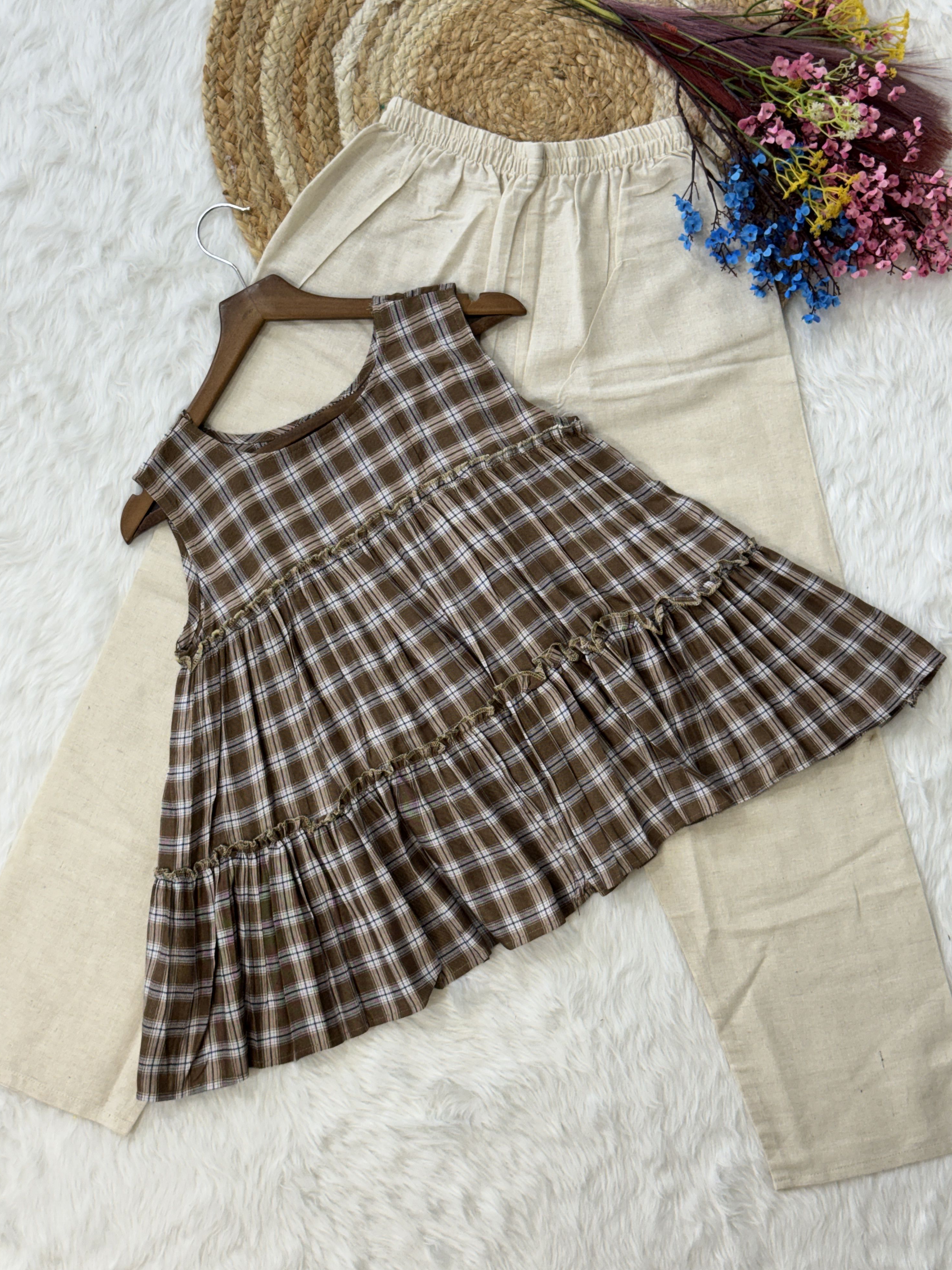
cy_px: 623
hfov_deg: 29.7
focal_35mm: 49
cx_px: 477
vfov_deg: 38.9
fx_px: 1797
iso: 50
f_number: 1.78
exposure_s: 1/50
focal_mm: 6.76
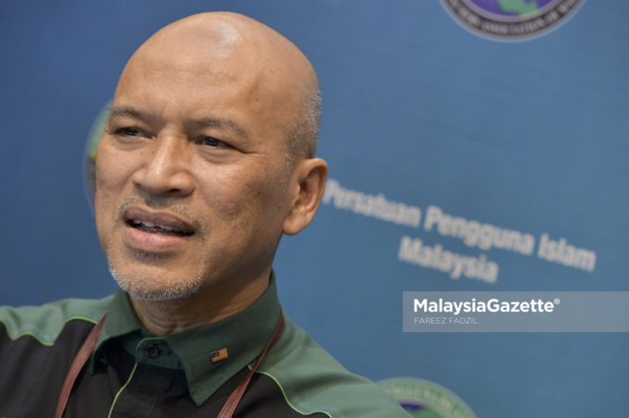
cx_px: 314
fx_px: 3315
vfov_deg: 7.2
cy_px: 209
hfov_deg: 10.8
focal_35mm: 190
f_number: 4
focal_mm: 190
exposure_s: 1/125
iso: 1600
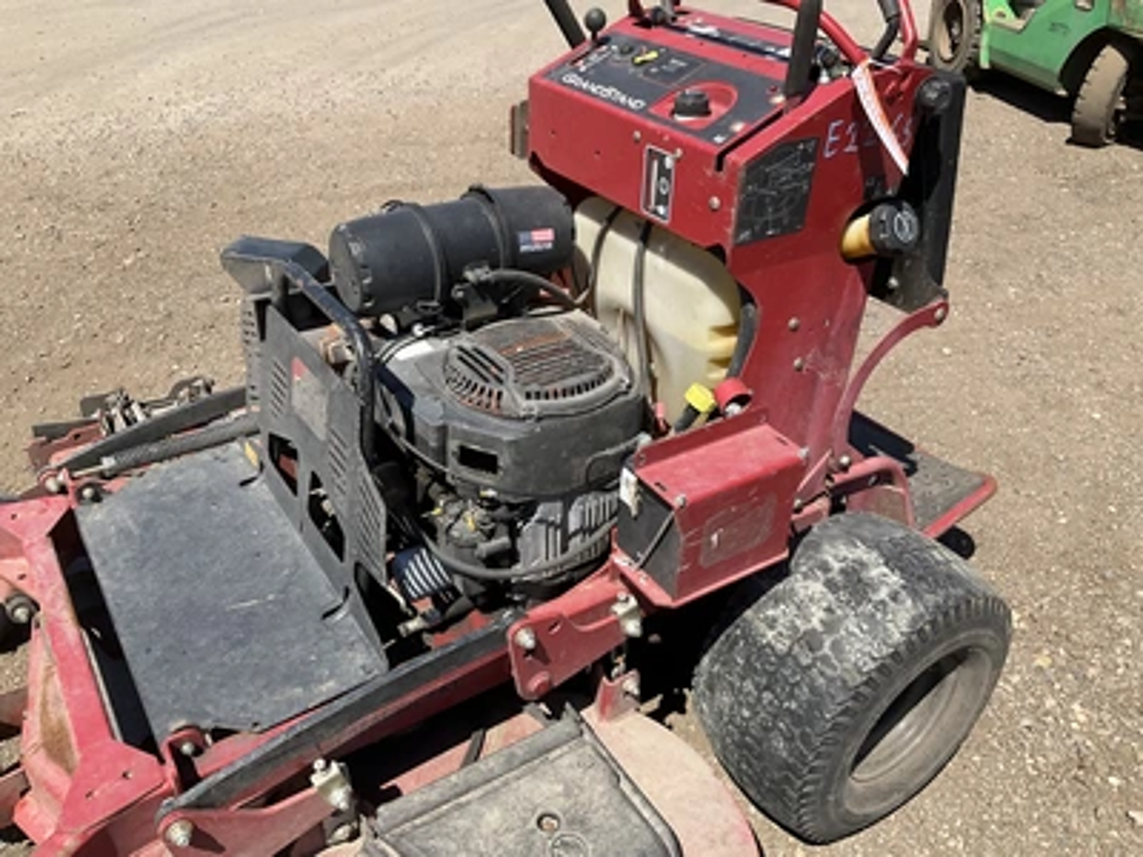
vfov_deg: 48.2
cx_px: 572
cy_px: 428
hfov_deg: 61.7
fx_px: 958
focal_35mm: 29
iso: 25
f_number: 1.8
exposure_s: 1/1311
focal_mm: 3
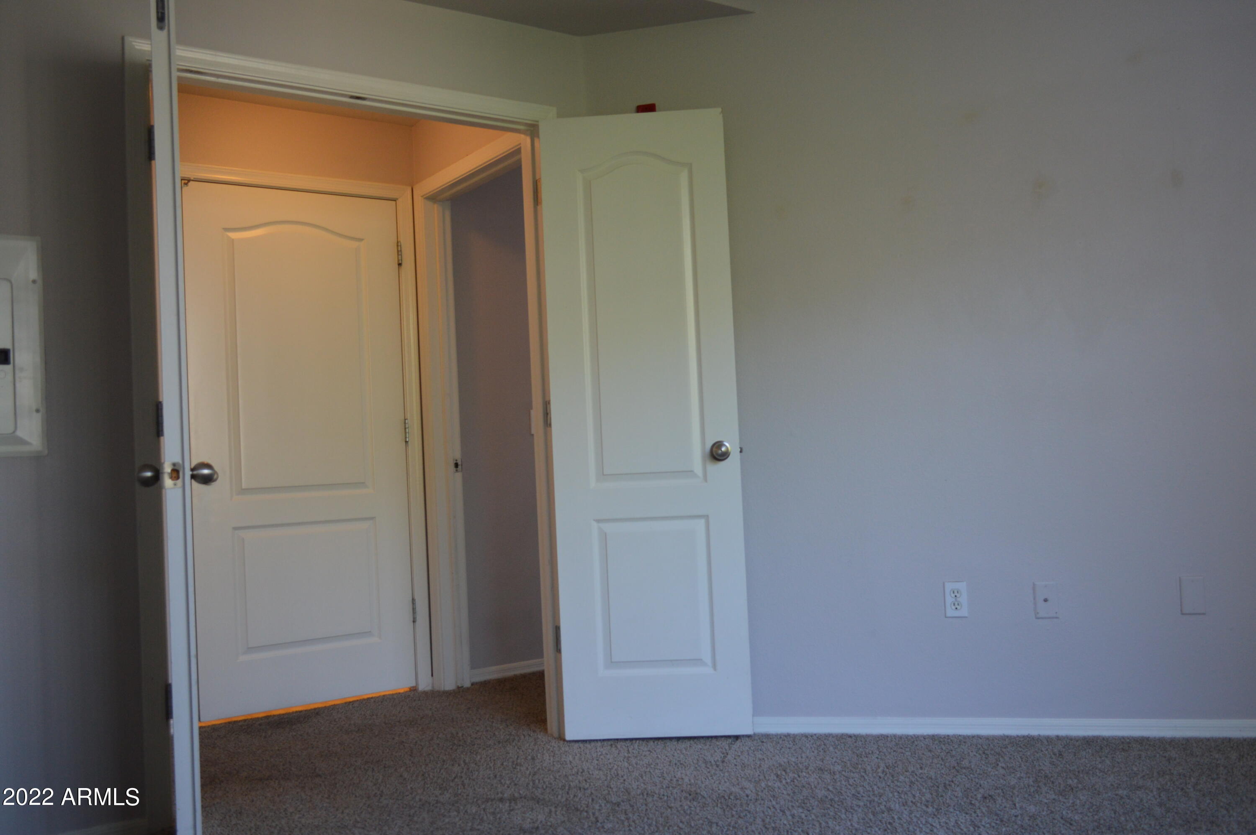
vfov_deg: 43.5
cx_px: 628
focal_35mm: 30
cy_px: 418
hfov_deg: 62.0
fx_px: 1046
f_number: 3.8
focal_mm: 20
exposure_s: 1/60
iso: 560
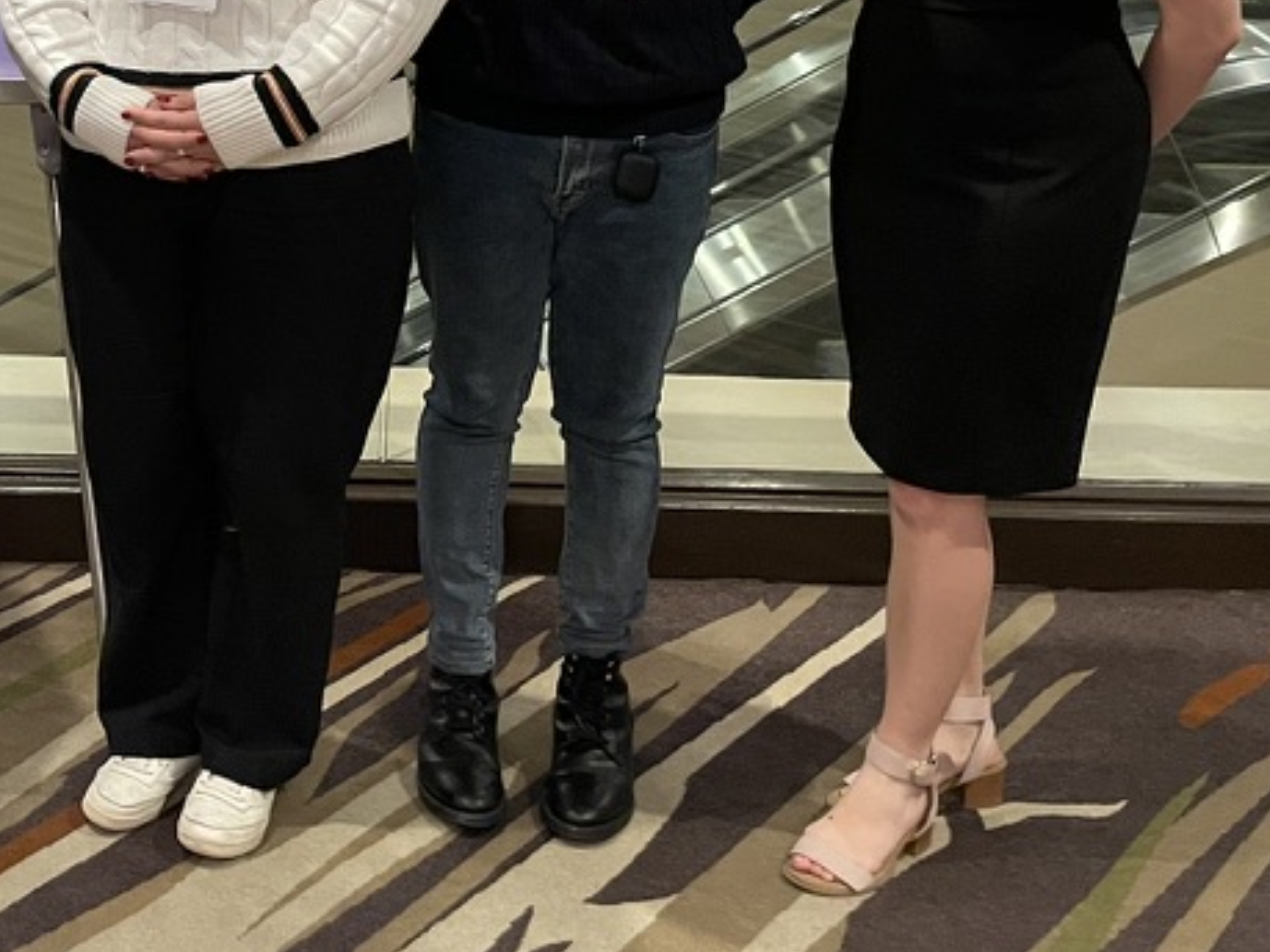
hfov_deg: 31.0
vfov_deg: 23.9
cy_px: -39
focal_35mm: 58
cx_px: 28
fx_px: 2127
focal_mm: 4.2
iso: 500
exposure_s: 1/30
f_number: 1.6
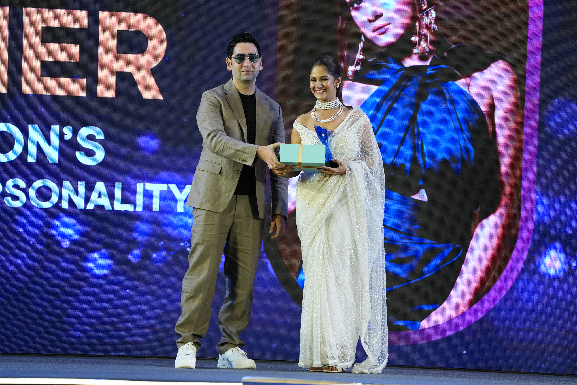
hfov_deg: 11.9
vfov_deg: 7.9
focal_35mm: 173
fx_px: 2773
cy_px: 192
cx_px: 288
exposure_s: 1/200
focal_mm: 173
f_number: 3.2
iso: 640
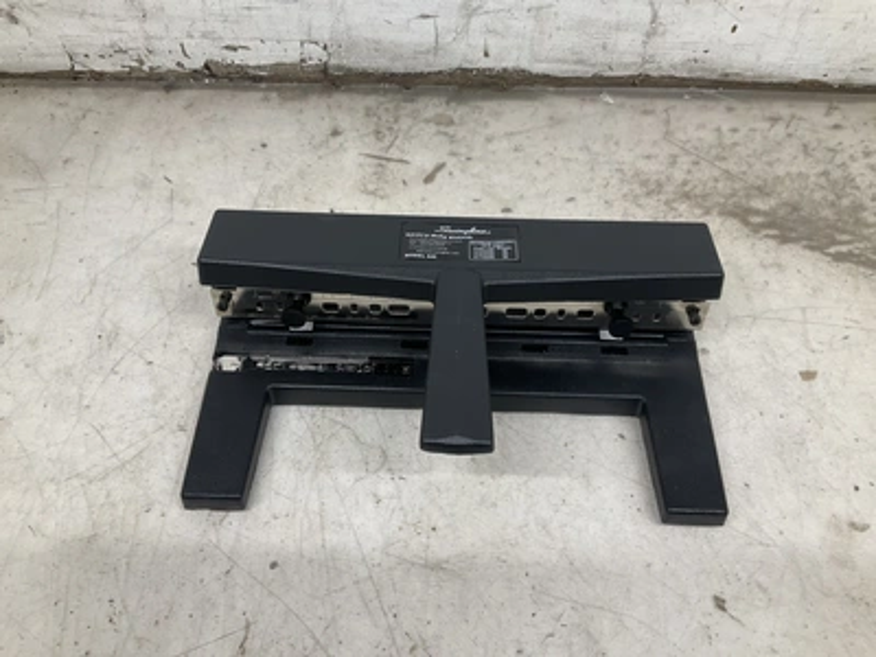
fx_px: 734
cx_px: 438
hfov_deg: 61.7
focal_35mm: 29
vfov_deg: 48.2
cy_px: 328
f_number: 1.8
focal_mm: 3
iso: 40
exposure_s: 1/120
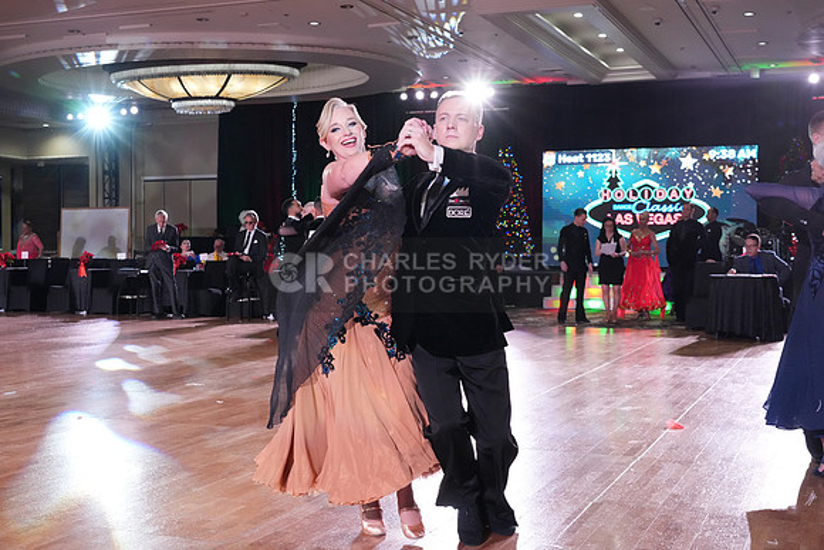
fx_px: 1053
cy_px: 275
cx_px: 412
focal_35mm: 46
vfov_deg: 29.3
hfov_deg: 42.7
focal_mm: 46
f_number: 5.6
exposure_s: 1/320
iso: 5000
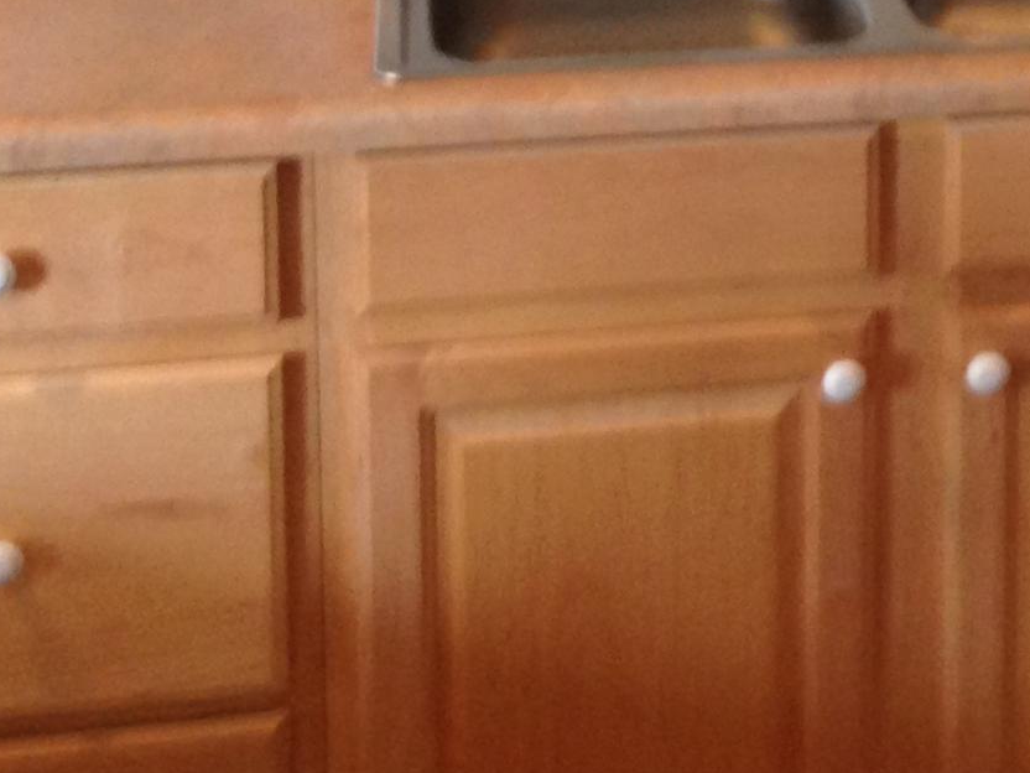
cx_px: 1291
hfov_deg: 15.8
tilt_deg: -9.9
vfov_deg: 11.9
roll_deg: -1.9
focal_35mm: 119
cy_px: -357
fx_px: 3541
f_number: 2.4
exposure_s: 1/20
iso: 125
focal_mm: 4.12
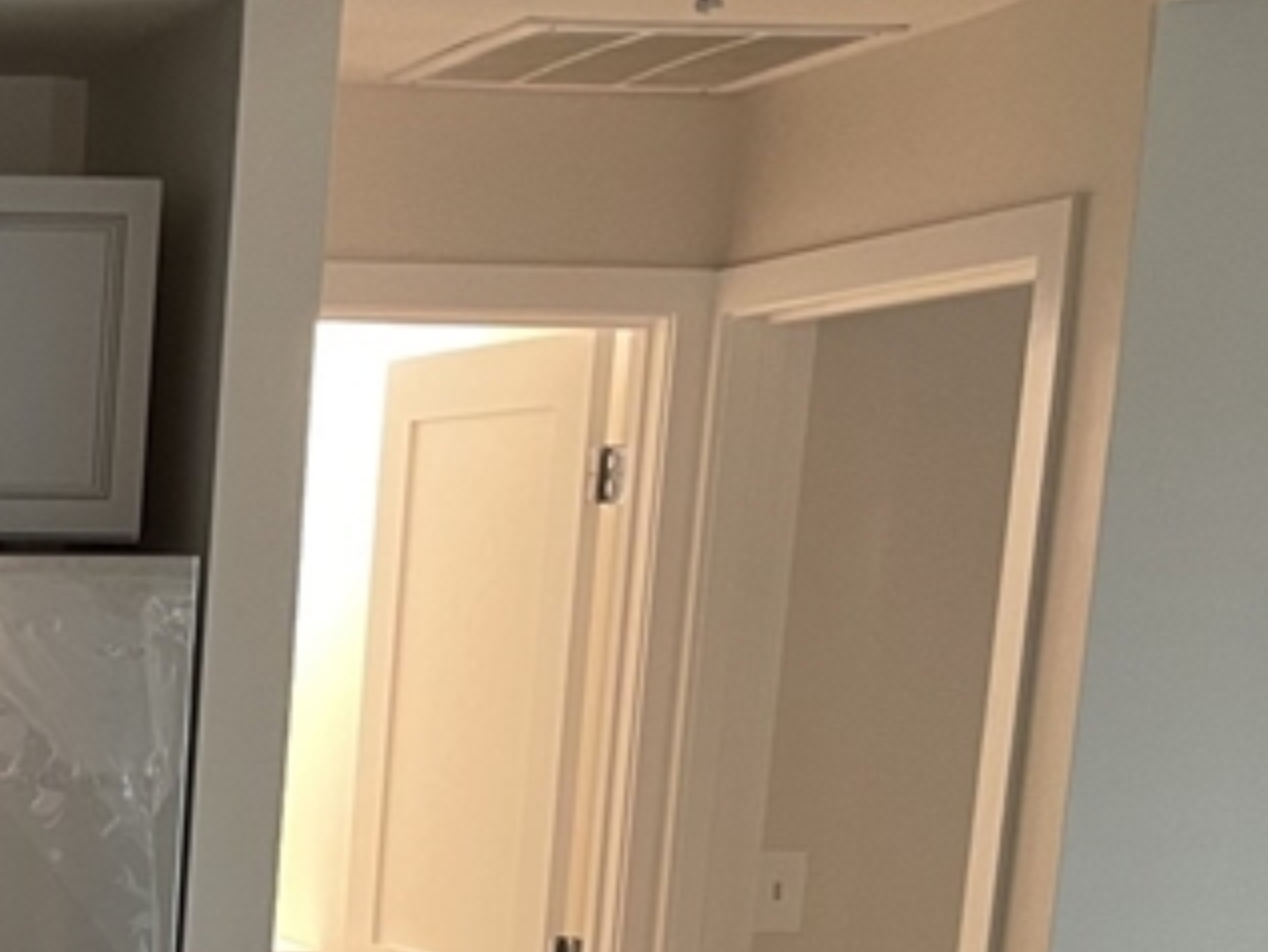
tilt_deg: -12.2
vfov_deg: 16.6
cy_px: 1244
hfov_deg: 20.7
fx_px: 3078
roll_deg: -1.3
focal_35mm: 84
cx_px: -488
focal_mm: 5.1
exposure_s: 1/40
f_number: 1.6
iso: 400
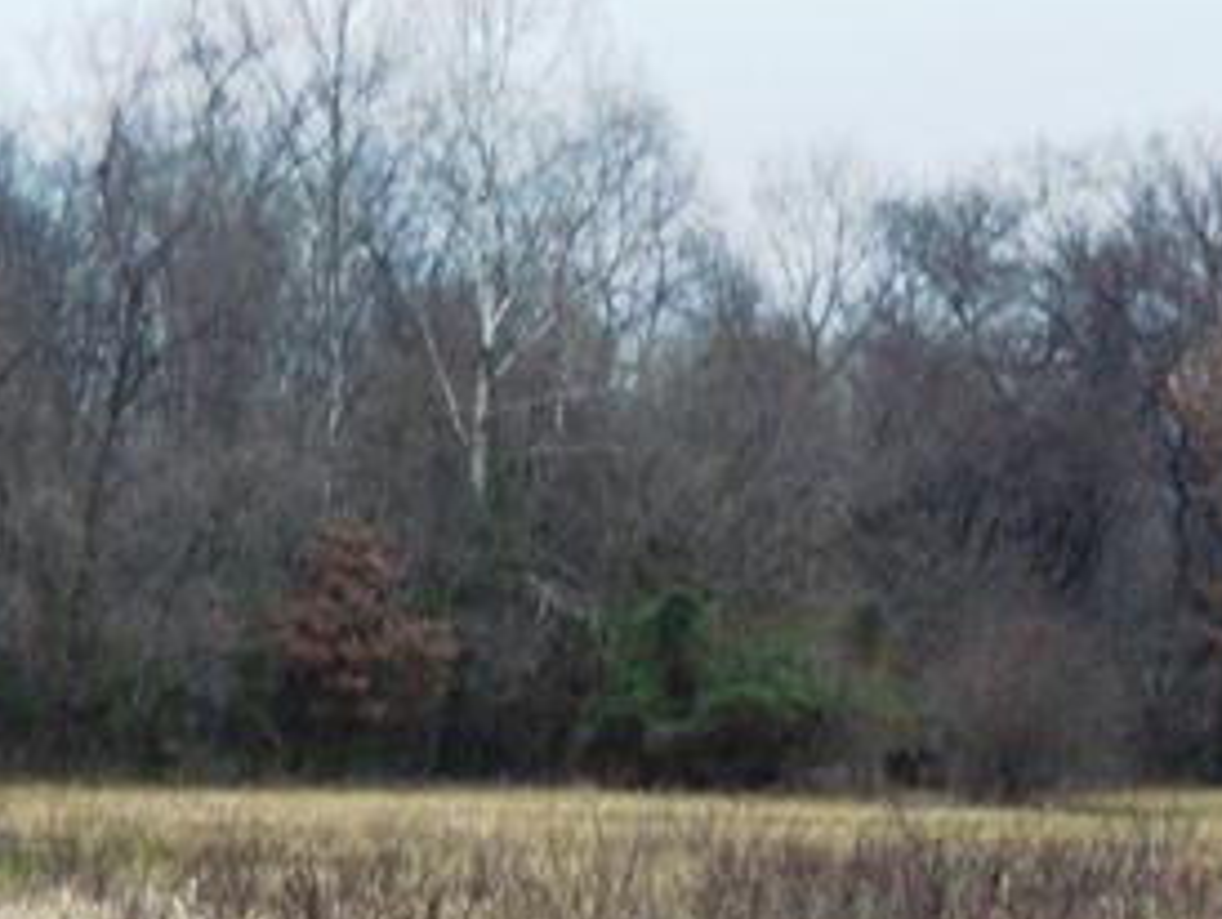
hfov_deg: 7.4
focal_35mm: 266
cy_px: 446
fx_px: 9398
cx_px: 138
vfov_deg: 5.6
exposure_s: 1/125
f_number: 5.9
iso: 200
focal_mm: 18.9
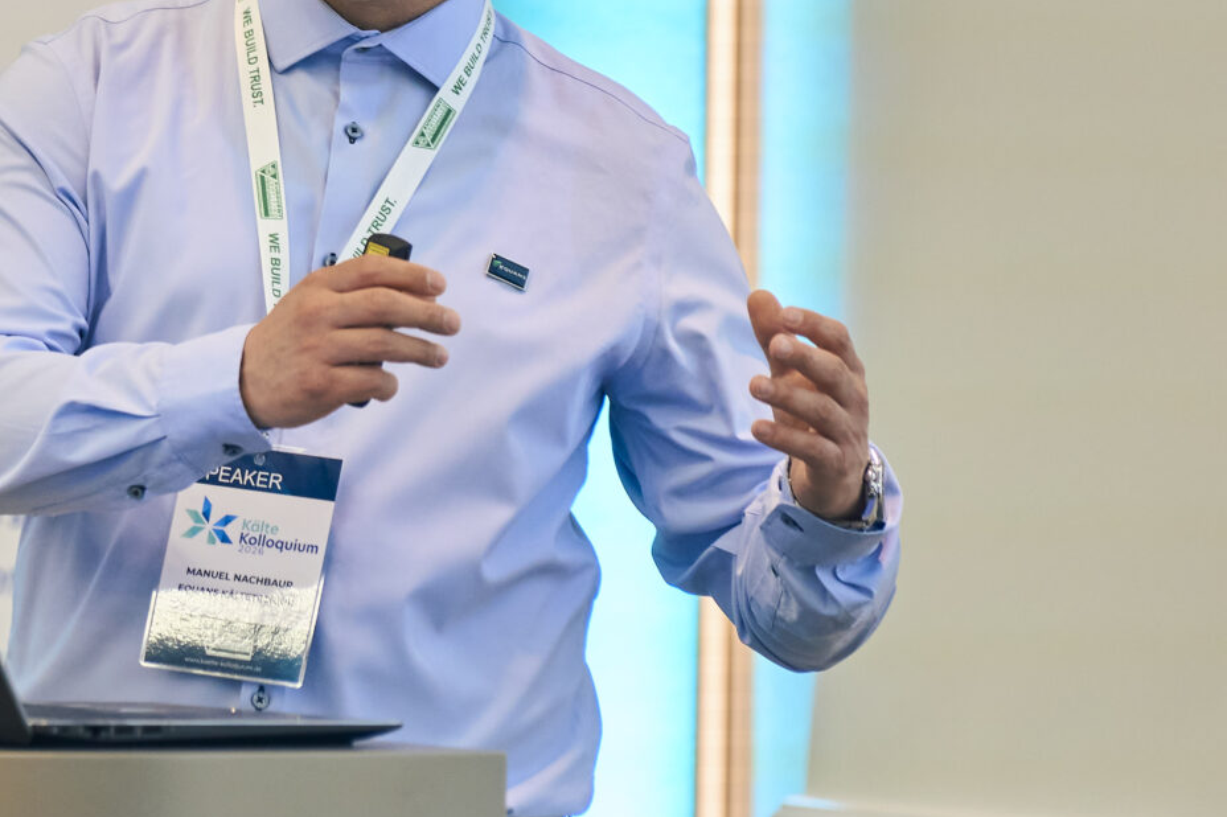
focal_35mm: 414
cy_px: 91
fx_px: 14105
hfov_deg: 5.0
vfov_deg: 3.3
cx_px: 32
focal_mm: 150
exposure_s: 1/160
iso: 640
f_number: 2.8
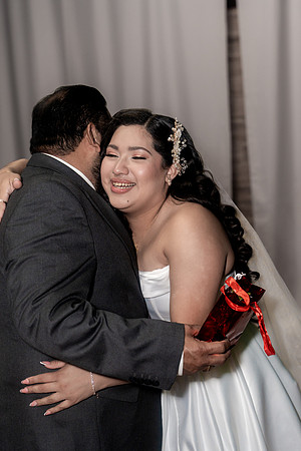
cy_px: 226
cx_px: 150
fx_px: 740
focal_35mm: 59
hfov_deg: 23.0
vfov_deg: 33.9
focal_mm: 59
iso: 2000
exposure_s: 1/250
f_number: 4
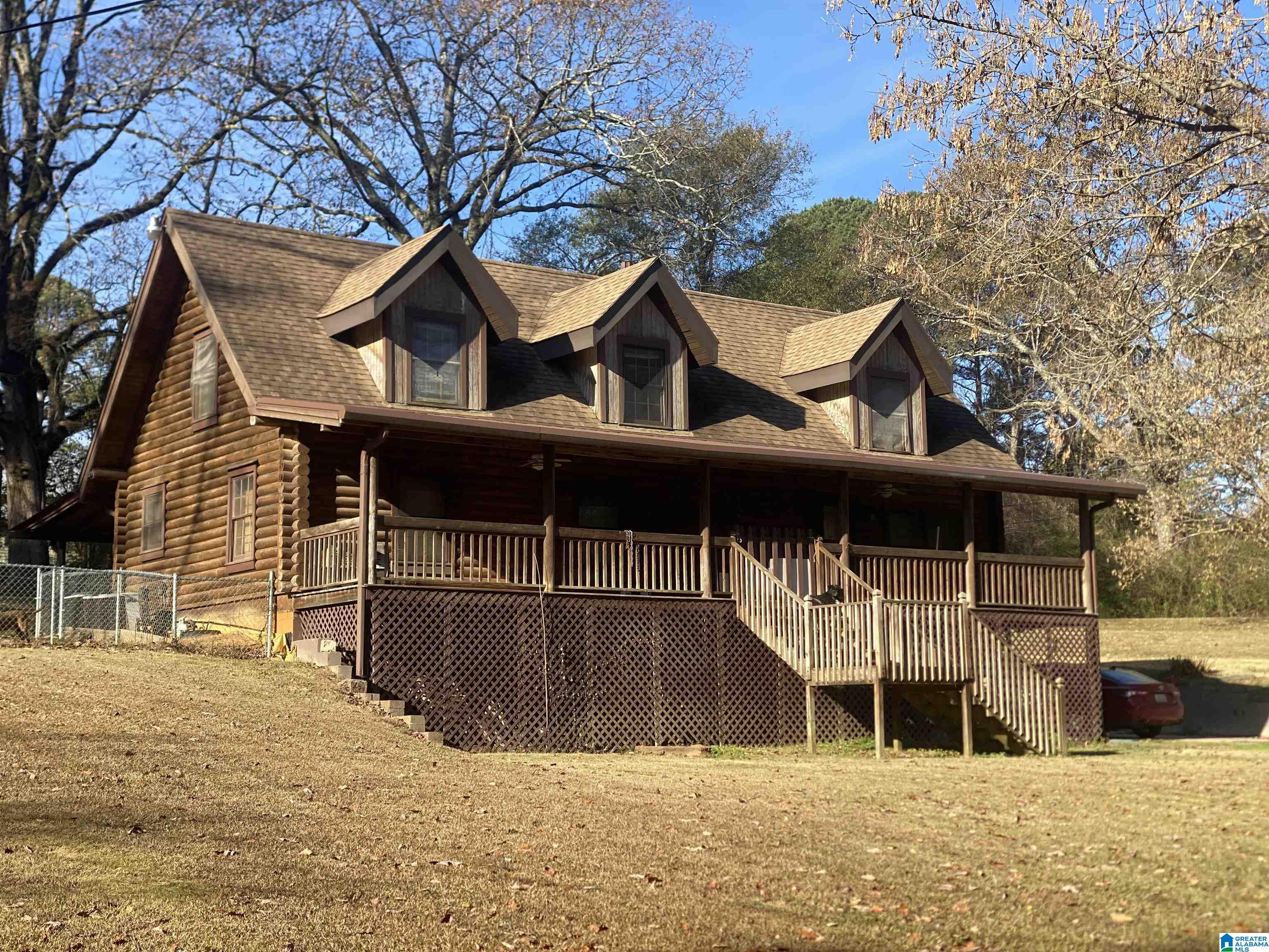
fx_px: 1906
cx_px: 634
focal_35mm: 52
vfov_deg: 28.0
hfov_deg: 36.8
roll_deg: +0.2
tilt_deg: +6.6
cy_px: 476
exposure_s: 1/685
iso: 20
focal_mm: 6
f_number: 2
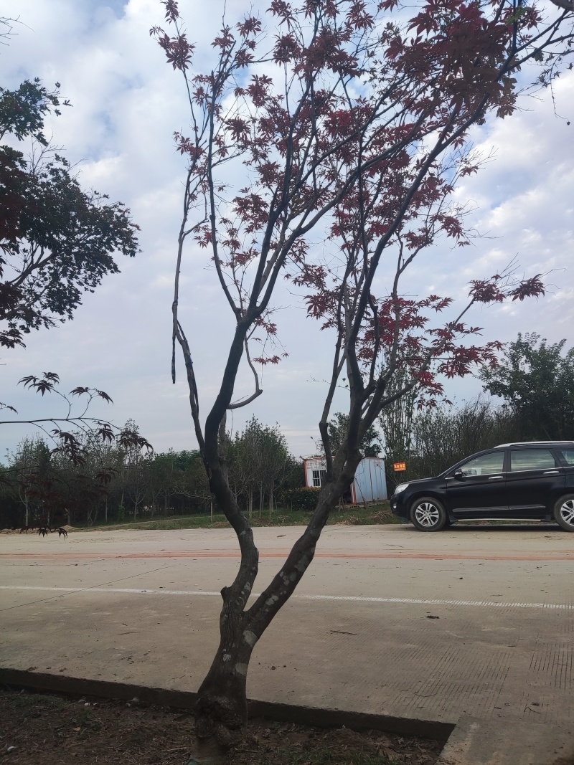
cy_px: 382
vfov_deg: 69.4
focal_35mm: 25
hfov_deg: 54.9
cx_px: 287
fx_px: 553
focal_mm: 4.71
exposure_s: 1/285
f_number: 1.79
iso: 50
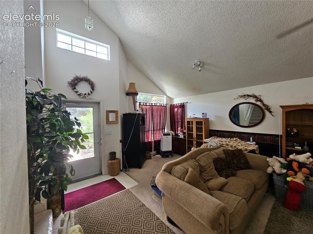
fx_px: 117
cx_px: 156
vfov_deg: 89.9
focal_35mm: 13
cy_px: 117
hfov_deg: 106.2
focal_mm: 2.2
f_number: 2.2
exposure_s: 1/40
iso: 320
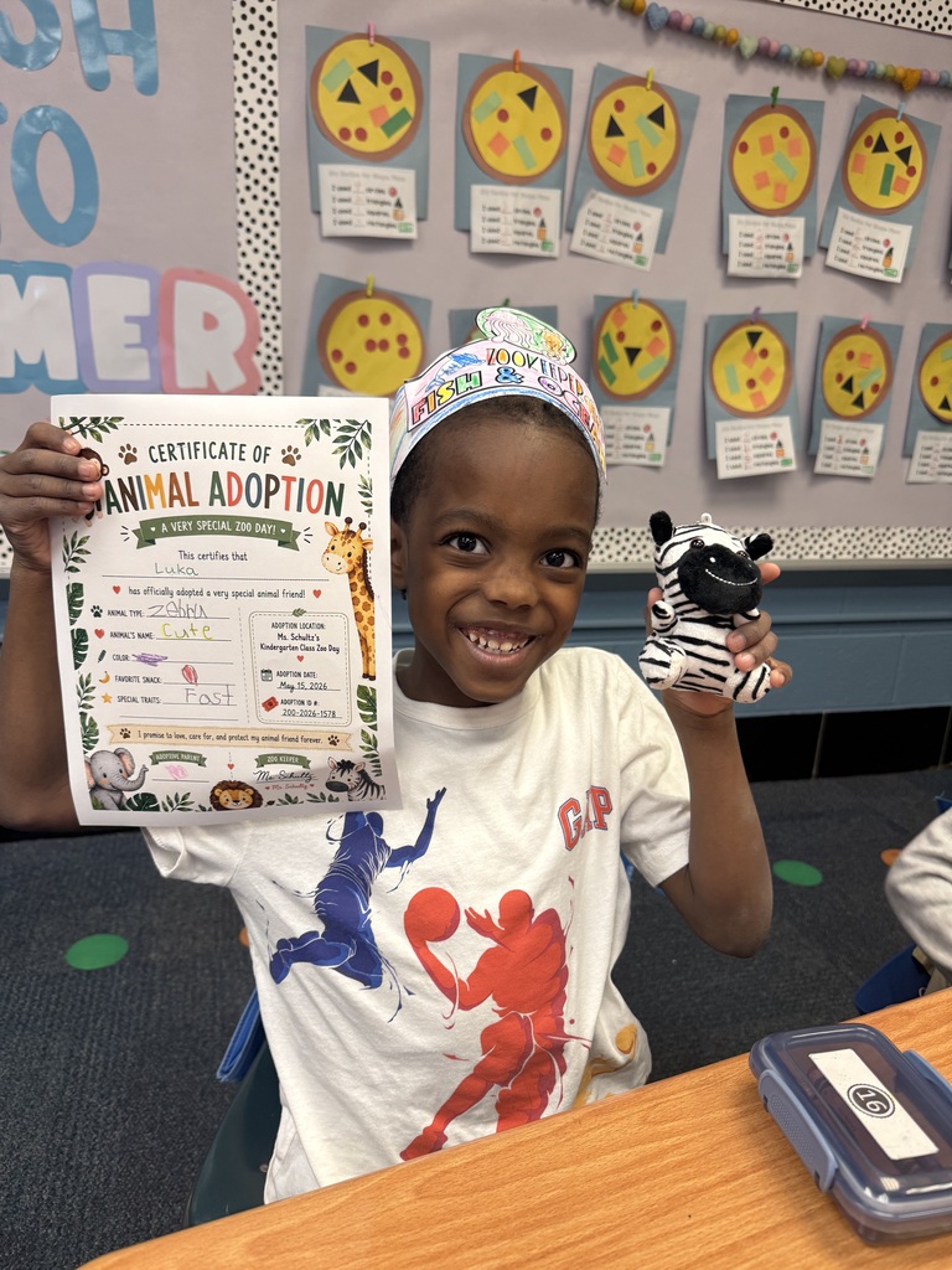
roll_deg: -2.8
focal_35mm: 24
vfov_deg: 71.6
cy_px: 635
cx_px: 476
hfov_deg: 56.8
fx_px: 880
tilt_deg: -15.9
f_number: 1.78
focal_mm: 6.76
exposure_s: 1/60
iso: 125
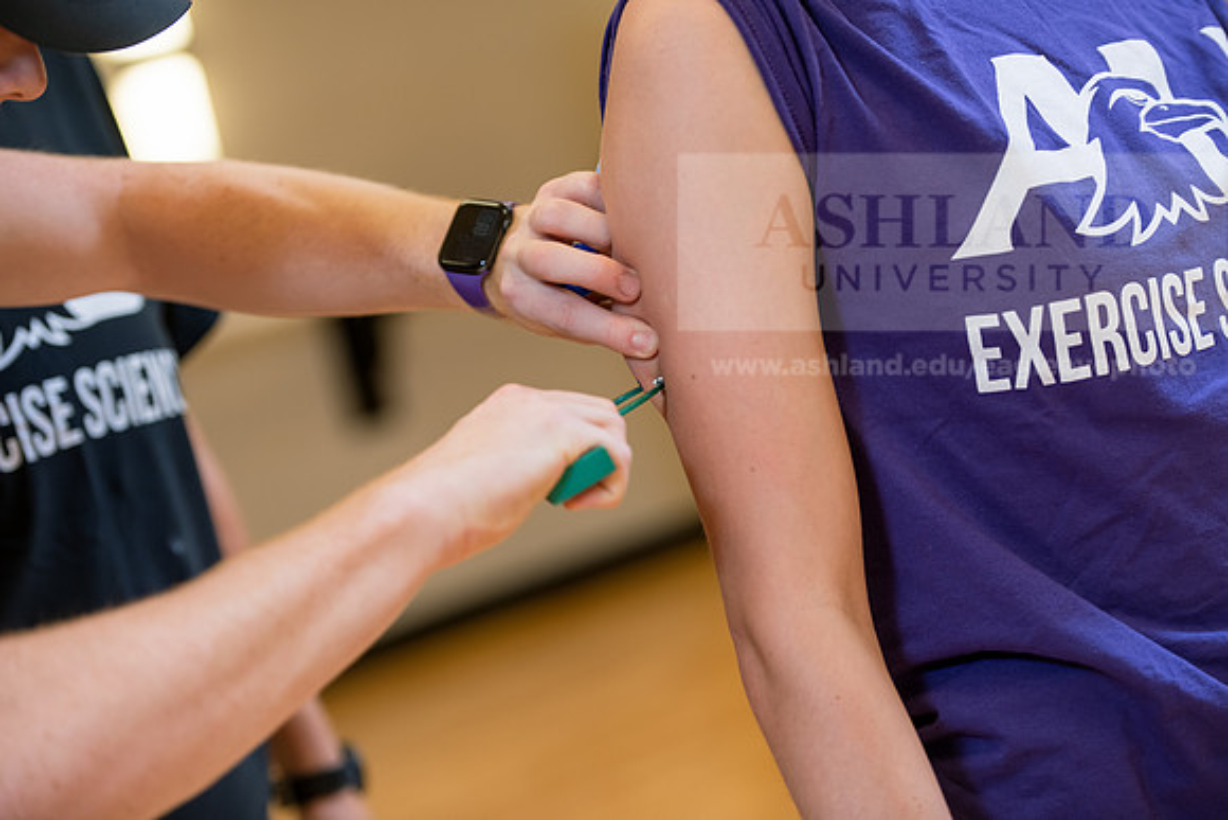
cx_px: 614
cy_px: 410
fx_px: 3480
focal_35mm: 102
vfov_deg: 13.4
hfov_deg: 20.0
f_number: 3.2
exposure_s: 1/160
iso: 500
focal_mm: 102
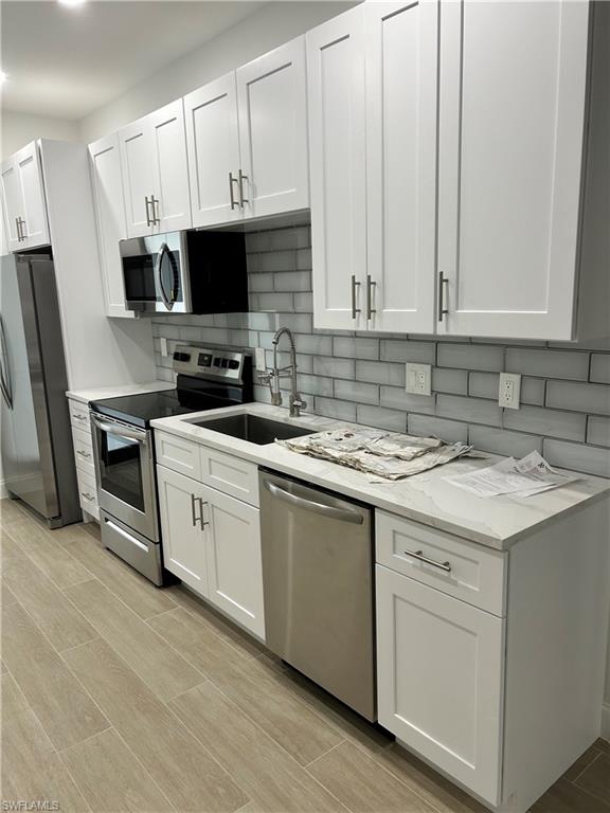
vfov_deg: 67.3
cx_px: 305
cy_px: 406
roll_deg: +1.1
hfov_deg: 53.1
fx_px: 611
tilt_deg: -12.6
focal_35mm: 26
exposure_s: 1/60
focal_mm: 5.7
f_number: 1.5
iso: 80
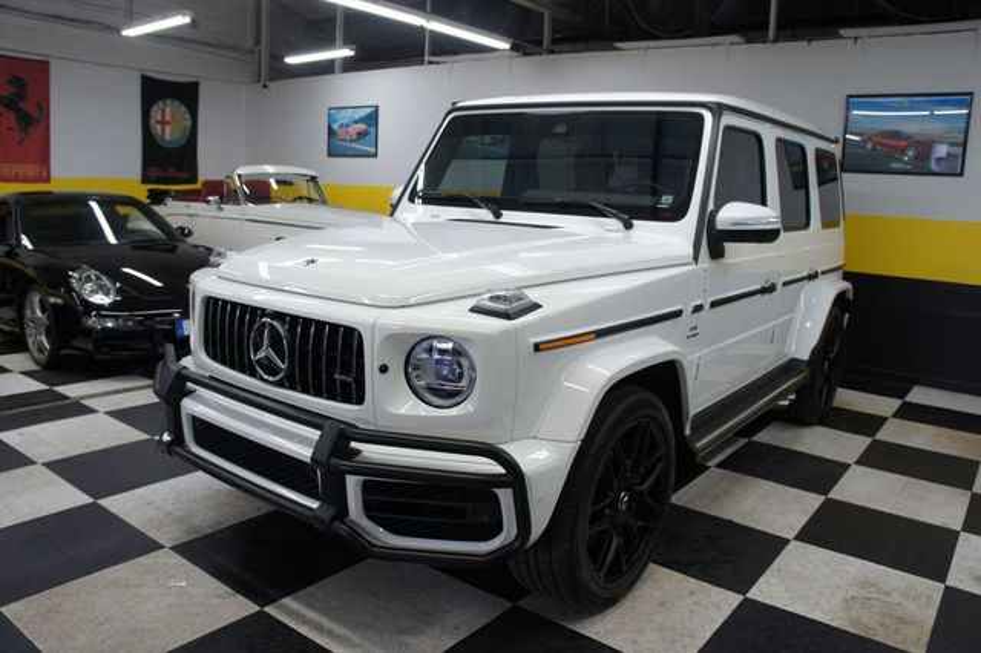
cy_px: 326
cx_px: 490
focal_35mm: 27
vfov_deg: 47.9
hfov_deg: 67.4
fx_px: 735
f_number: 4
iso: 200
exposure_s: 1/40
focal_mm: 18
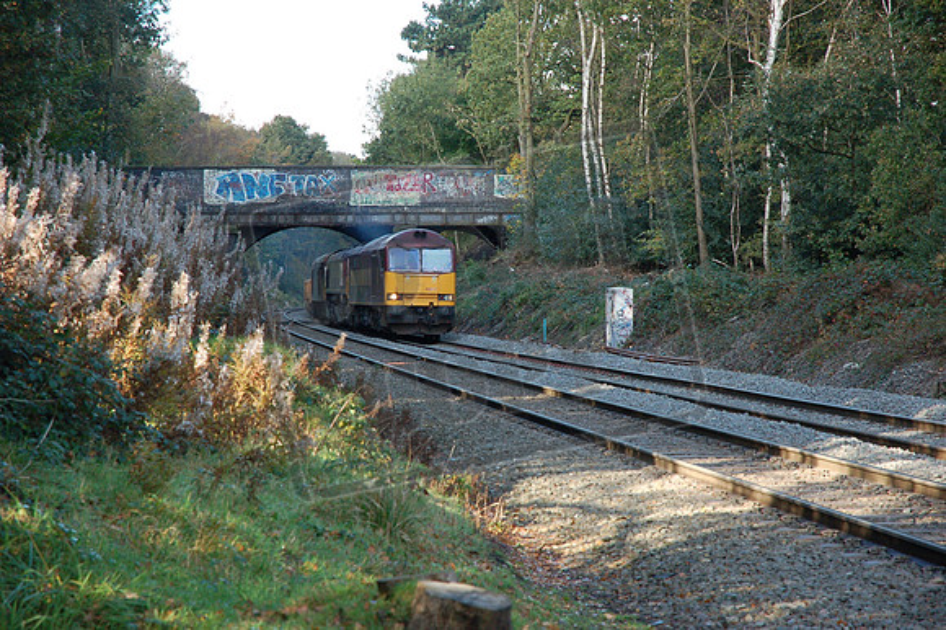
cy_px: 315
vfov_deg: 13.0
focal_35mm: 105
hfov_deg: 19.5
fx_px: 2757
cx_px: 473
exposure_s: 1/400
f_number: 4.5
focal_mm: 70
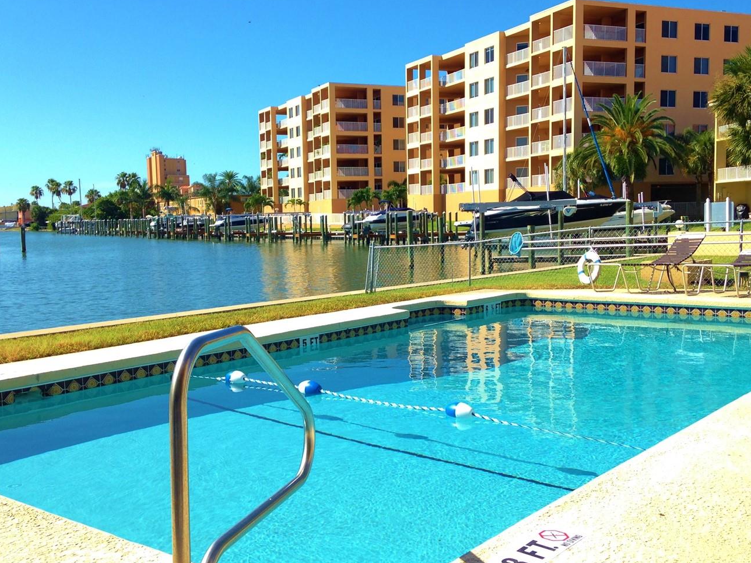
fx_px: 890
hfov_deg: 45.8
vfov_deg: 35.1
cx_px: 381
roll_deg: +0.4
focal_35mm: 41
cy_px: 276
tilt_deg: -5.0
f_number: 2.4
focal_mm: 4.12
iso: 50
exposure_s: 1/985
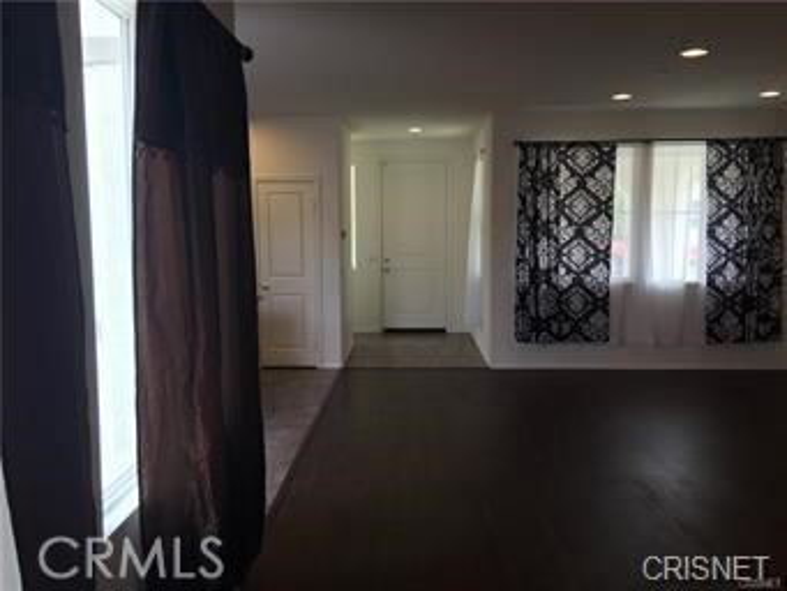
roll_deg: -0.2
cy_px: 296
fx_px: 660
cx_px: 394
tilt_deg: -5.1
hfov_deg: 61.6
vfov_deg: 48.3
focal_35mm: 29
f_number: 2.2
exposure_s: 1/60
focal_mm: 4.15
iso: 40
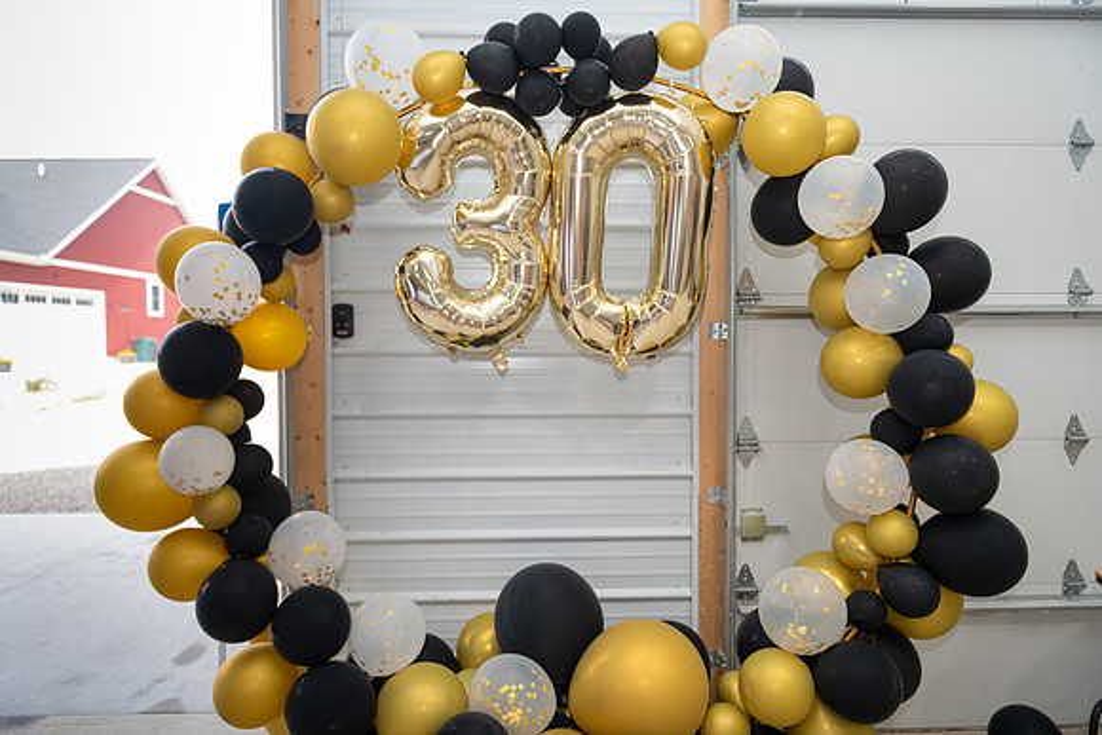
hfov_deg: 73.2
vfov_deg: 52.7
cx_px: 548
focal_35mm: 24
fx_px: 742
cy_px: 368
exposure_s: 1/160
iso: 100
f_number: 3.2
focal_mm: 24
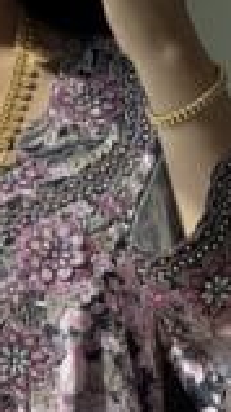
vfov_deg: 6.5
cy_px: 495
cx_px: -80
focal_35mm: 329
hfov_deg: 3.7
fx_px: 3596
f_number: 2.8
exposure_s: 1/258
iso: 50
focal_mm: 15.66
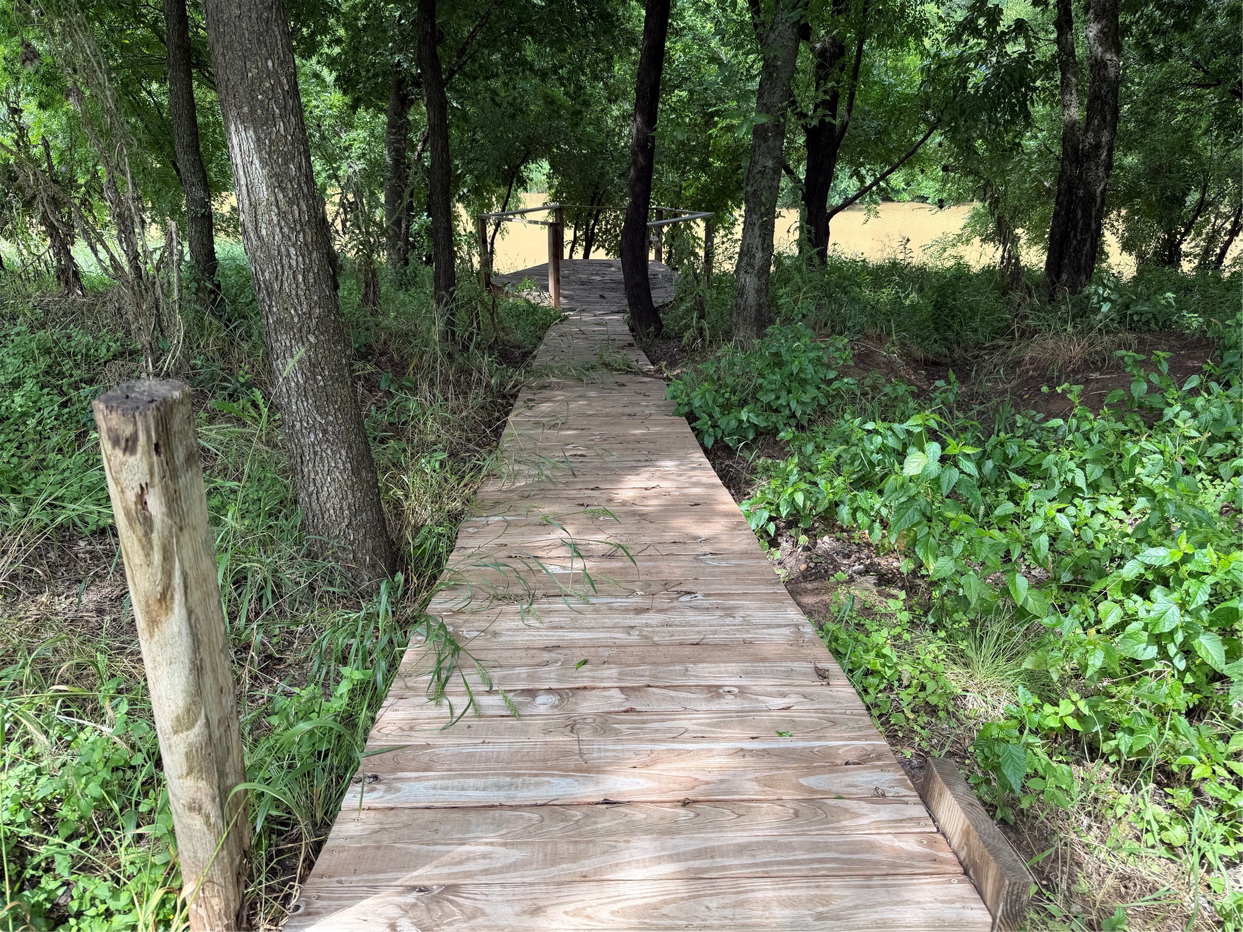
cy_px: 466
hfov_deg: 71.6
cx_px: 622
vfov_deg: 56.8
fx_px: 862
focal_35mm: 24
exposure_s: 1/602
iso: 80
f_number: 1.78
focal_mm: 6.76
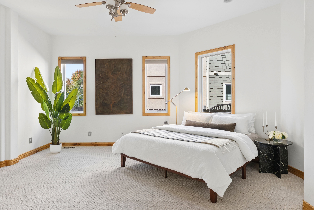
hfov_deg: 81.2
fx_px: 183
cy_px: 105
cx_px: 157
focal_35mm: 21
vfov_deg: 59.6
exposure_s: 1/20
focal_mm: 21
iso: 500
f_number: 8
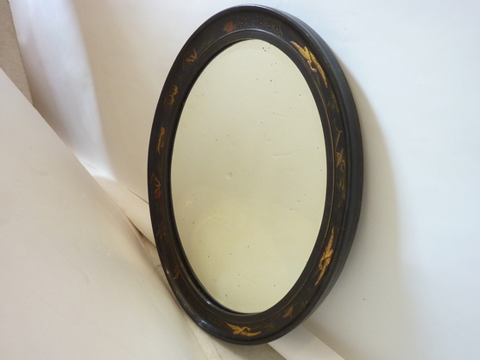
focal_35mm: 27
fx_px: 374
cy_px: 183
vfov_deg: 51.4
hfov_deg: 65.3
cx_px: 251
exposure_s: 1/30
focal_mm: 4.1
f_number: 3.3
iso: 320
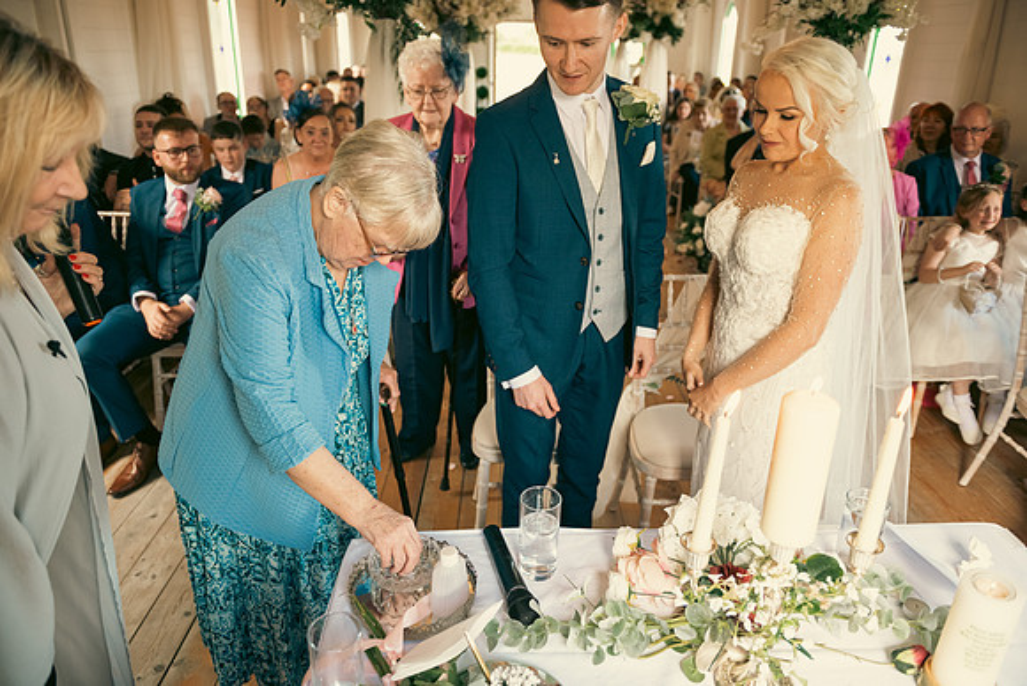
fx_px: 685
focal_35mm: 24
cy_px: 343
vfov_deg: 53.2
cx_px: 514
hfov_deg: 73.7
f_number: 3.5
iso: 640
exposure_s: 1/160
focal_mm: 24
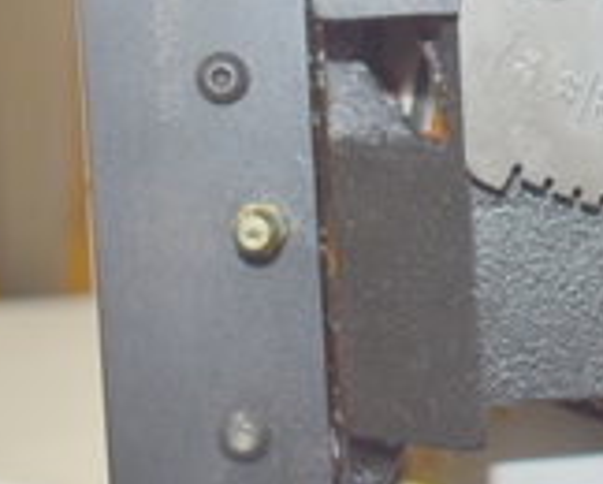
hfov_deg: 16.8
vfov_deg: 14.1
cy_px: 65
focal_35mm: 108
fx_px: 1938
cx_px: 752
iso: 140
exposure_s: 1/125
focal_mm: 25
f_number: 4
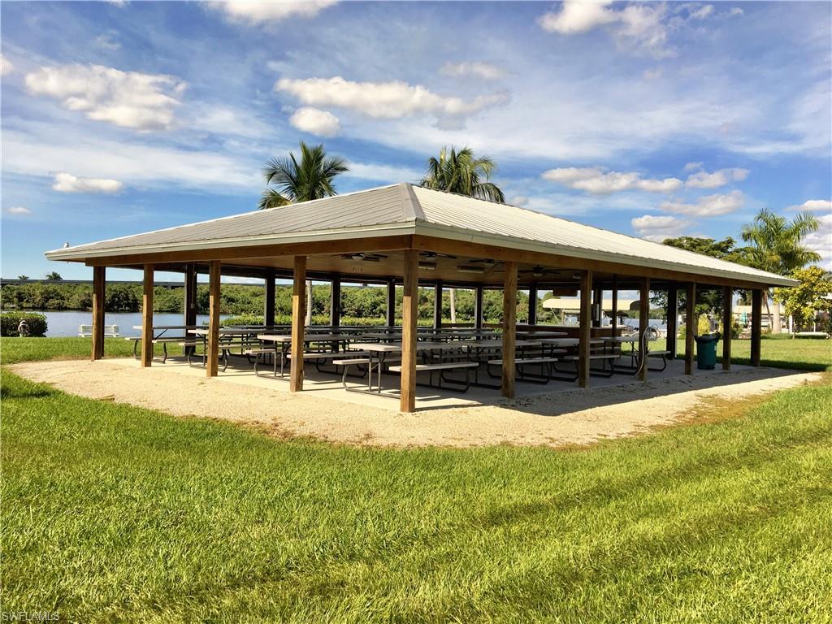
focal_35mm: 29
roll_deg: -1.8
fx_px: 697
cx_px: 416
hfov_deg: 61.7
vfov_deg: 48.2
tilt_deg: +1.0
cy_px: 312
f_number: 2.2
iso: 25
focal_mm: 4.15
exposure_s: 1/1972
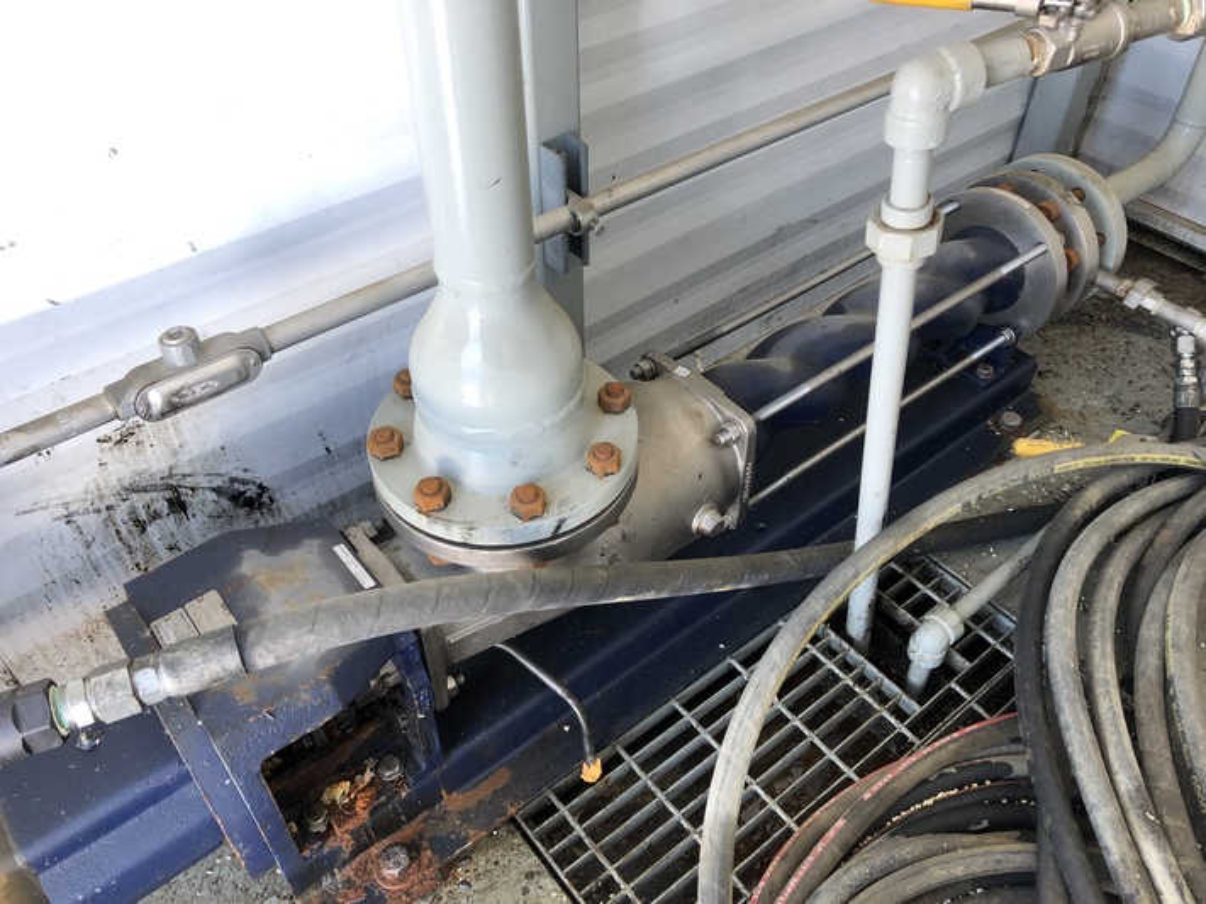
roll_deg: +4.6
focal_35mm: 28
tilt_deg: -44.7
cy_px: 452
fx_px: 975
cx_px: 603
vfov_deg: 49.7
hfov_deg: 63.5
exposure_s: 1/40
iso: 25
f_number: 1.8
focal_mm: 3.99
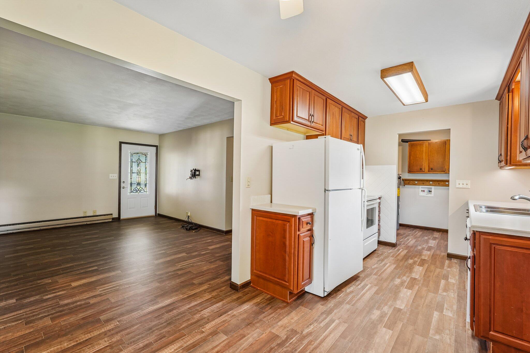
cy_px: 176
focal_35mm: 16
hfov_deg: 95.0
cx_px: 265
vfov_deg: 72.0
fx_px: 243
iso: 400
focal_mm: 16.5
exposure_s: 1/15
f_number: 8
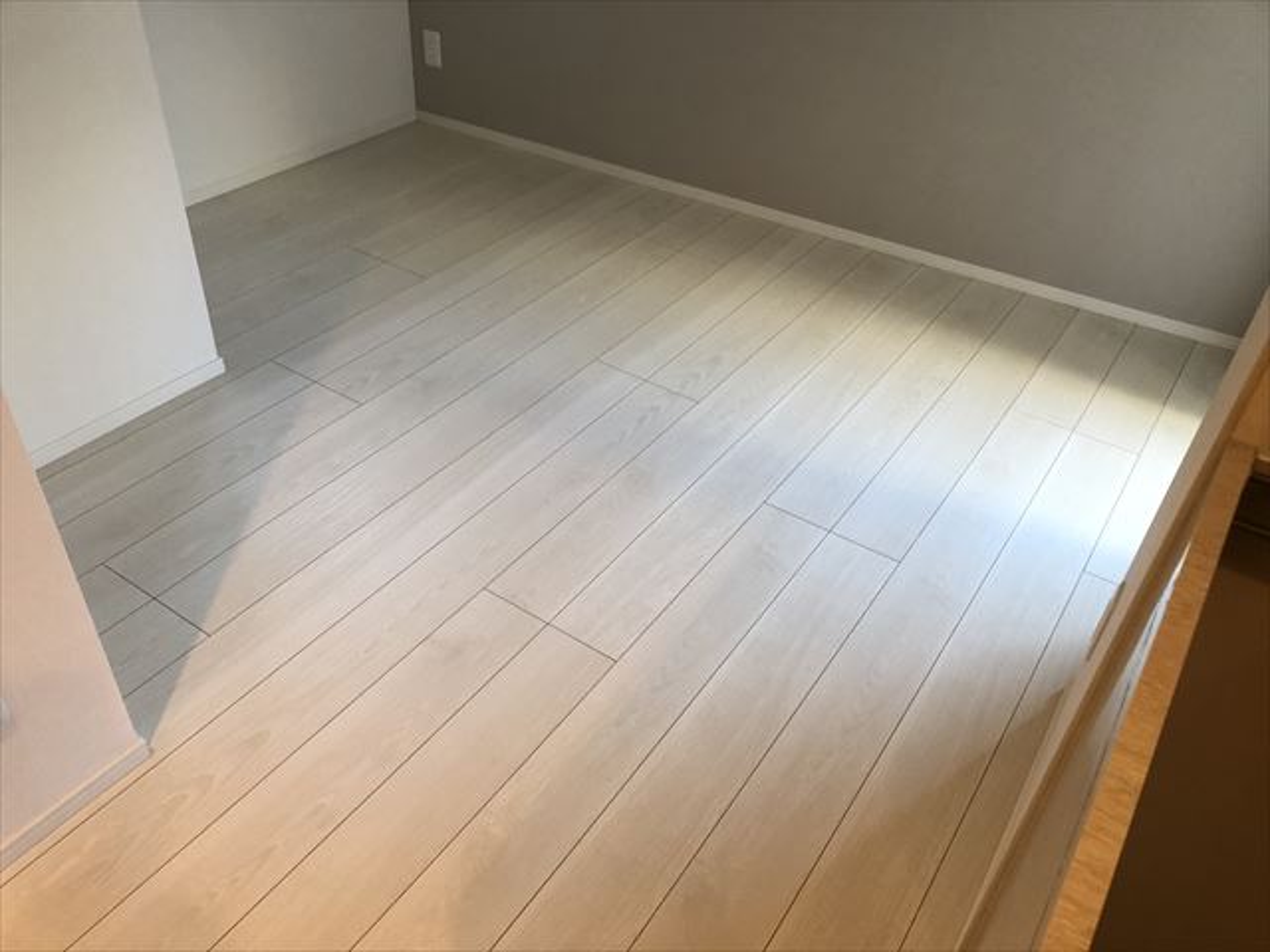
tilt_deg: -37.0
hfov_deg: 63.4
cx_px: 635
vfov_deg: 49.7
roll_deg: -3.0
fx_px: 1027
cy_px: 476
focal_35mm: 28
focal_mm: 3.99
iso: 32
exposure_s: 1/25
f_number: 1.8
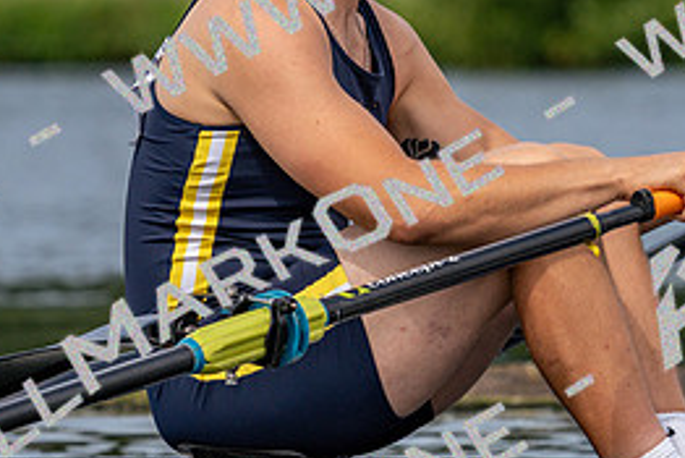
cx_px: 426
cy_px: 122
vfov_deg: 1.7
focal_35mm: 787
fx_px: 14982
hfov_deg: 2.6
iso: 320
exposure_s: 1/1600
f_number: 6.3
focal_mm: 356
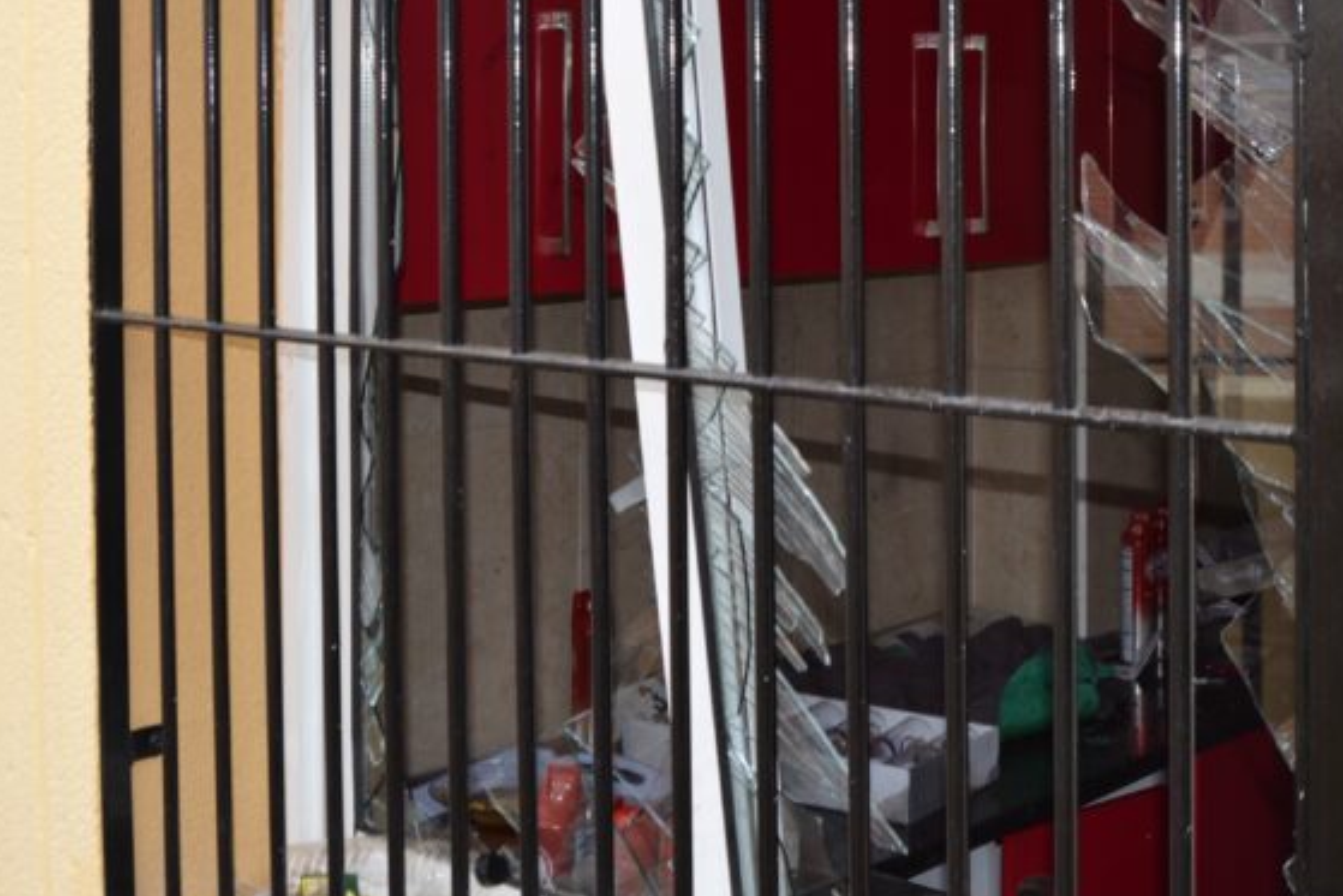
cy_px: 121
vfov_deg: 24.1
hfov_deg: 36.1
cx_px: 831
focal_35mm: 55
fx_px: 2052
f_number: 8
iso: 100
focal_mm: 20
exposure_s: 1/60
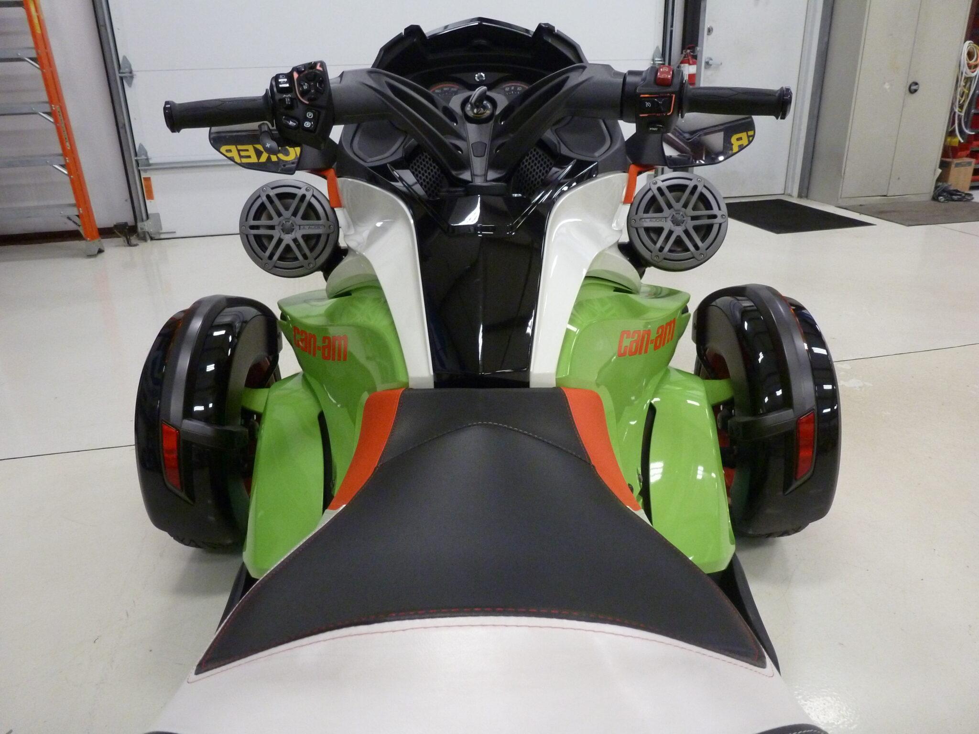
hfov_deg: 71.6
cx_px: 490
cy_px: 367
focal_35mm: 24
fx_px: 679
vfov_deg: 56.8
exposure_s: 1/60
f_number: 3.3
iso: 400
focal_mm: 4.3
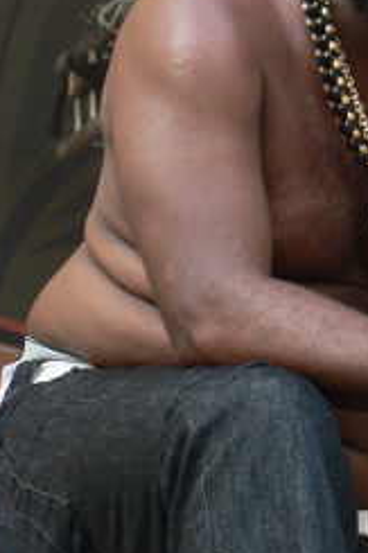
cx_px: 387
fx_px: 5282
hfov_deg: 4.0
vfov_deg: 6.0
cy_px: 247
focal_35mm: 344
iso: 64
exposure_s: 1/40
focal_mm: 24.6
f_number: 3.3
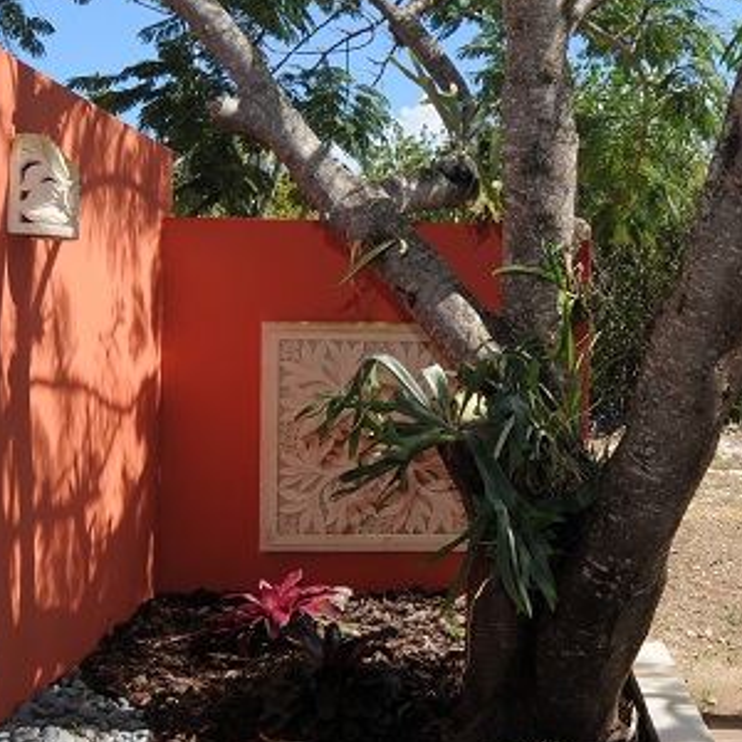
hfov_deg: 36.8
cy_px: 335
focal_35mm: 45
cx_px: 542
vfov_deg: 37.5
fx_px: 1091
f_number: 10
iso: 200
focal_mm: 12
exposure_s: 1/250
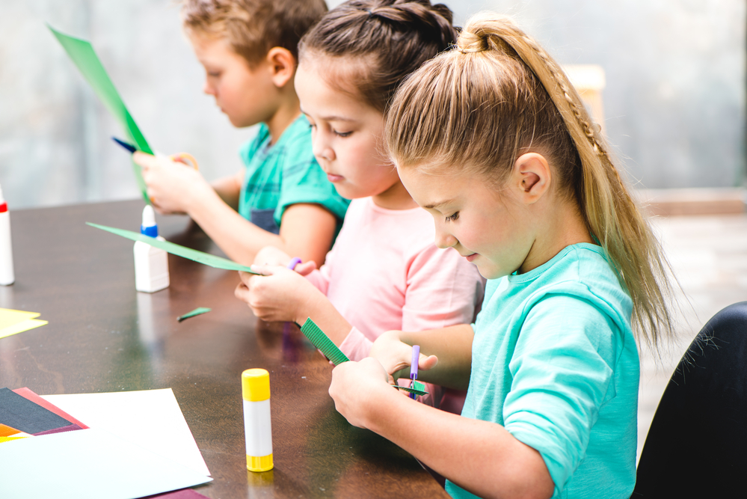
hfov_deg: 19.4
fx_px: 2180
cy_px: 250
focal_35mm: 105
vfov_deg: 13.1
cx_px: 374
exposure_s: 1/160
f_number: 5
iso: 31
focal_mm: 105
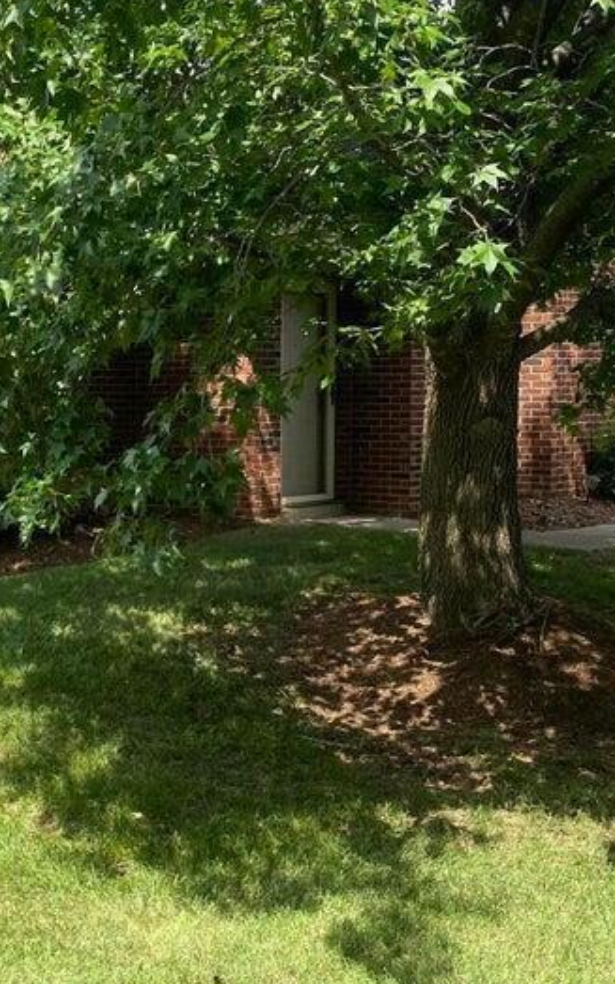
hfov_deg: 22.8
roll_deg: +1.9
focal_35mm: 54
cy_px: 495
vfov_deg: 37.5
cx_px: -34
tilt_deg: -3.2
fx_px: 1448
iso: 32
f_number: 1.8
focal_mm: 4.25
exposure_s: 1/942
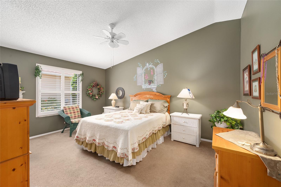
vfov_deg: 81.2
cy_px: 94
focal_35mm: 14
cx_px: 140
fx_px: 109
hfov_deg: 104.3
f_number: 8
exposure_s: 1/3
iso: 320
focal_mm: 14
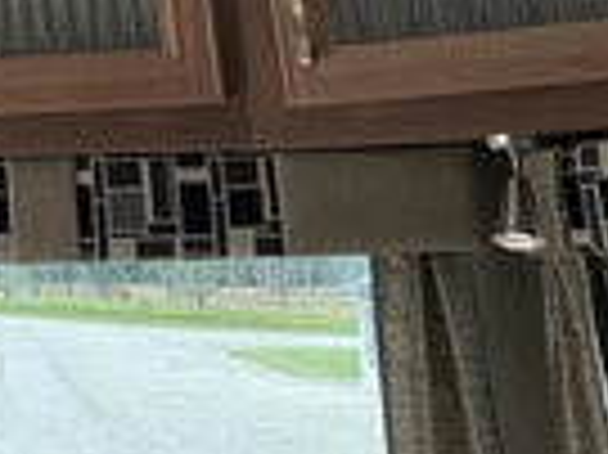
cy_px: -202
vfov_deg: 15.9
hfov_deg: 21.1
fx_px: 1509
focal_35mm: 86
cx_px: -140
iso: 32
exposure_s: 1/122
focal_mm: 3
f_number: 1.8
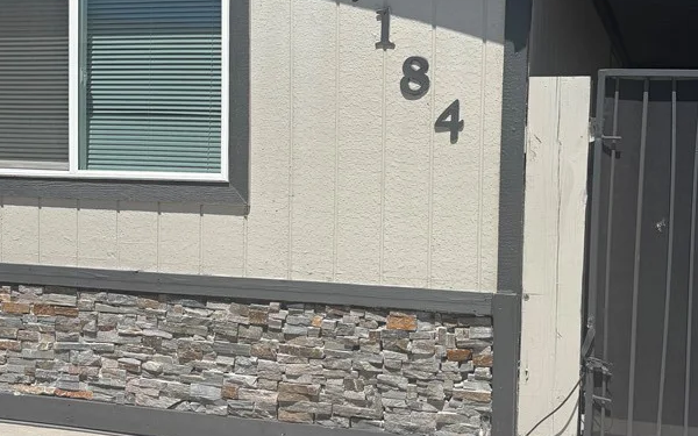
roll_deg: -1.1
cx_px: 419
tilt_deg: -3.6
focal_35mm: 47
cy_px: 201
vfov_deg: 27.4
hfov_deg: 42.4
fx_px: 894
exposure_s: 1/6329
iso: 50
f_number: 1.6
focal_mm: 5.96
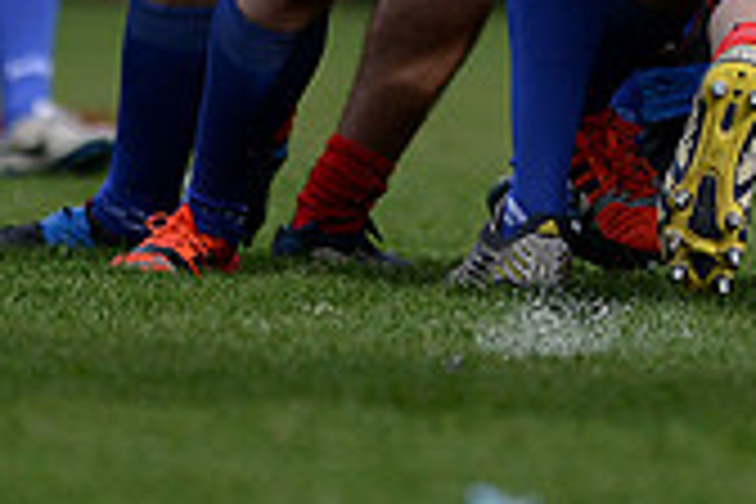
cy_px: -340
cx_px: 1228
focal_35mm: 1454
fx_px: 30532
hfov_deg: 1.4
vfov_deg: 0.9
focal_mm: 420
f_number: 4
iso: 400
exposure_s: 1/2500
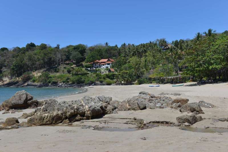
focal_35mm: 36
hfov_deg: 53.1
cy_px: 76
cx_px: 114
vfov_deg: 36.9
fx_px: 228
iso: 200
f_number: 7.1
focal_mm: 36
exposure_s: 1/400
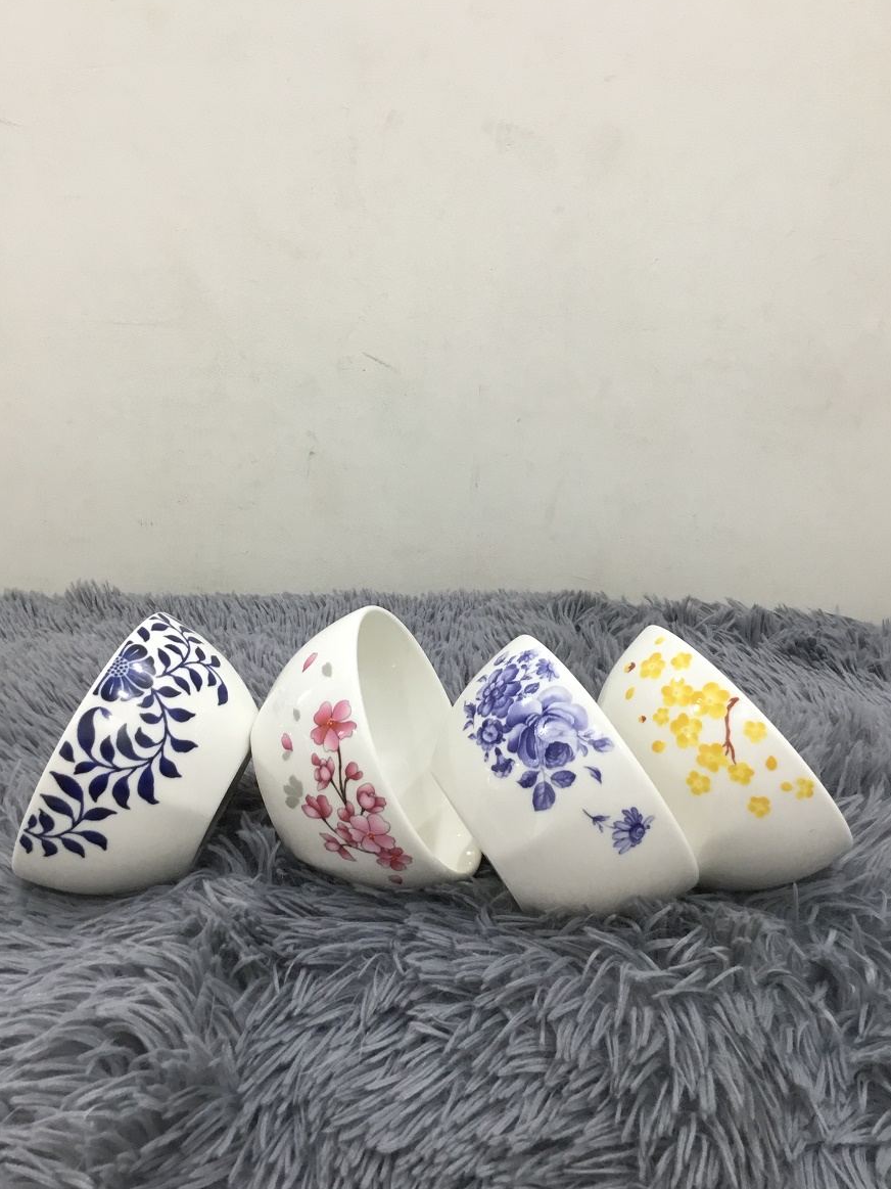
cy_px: 600
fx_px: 1098
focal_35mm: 32
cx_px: 442
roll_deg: -0.3
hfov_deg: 44.2
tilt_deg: -18.5
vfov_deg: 56.8
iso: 80
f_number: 2.4
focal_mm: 3.3
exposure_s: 1/33
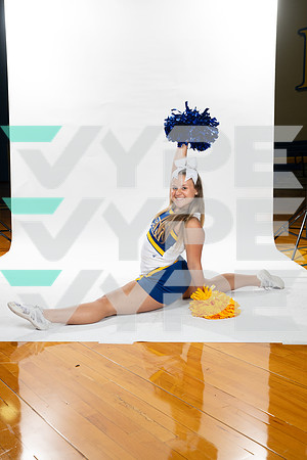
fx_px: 537
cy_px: 230
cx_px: 154
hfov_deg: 31.9
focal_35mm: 42
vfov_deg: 46.4
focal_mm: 42
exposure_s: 1/320
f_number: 7.1
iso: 800
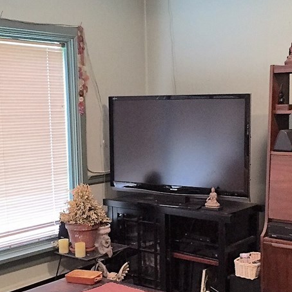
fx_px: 554
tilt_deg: -7.3
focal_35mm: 58
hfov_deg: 29.5
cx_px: 164
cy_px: 186
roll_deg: +0.7
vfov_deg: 29.4
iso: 200
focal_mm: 4.15
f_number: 2.2
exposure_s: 1/30
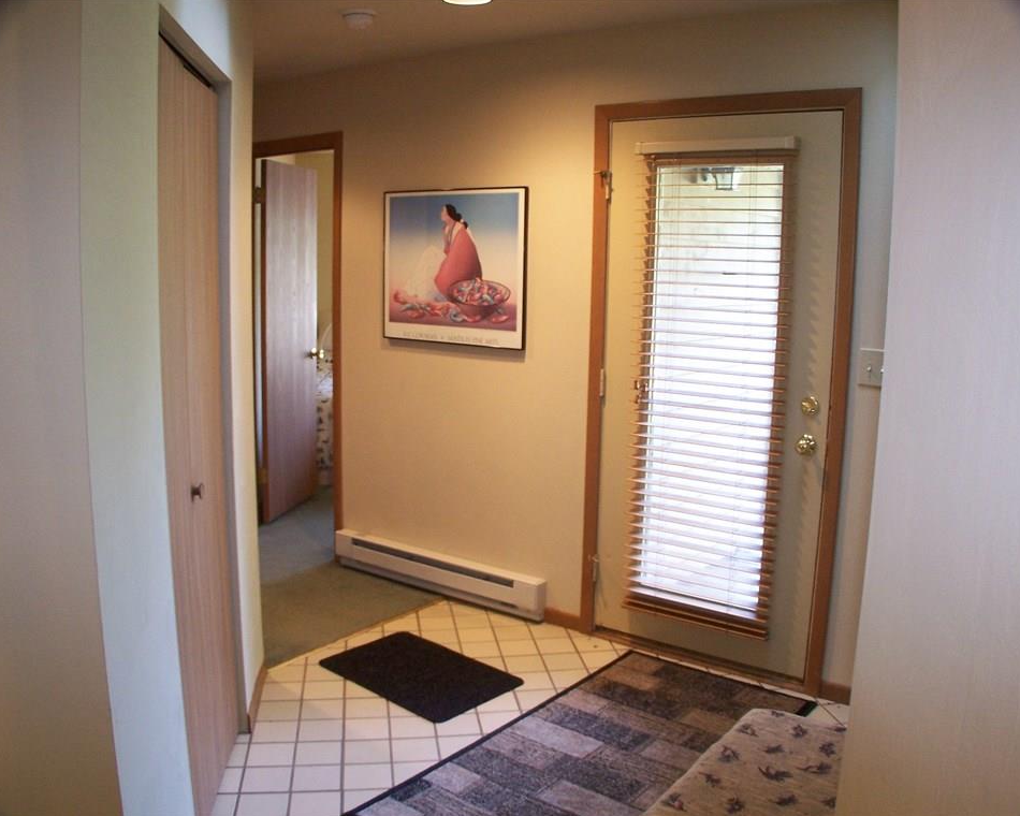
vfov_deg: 37.3
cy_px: 408
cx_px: 527
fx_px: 1208
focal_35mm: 40
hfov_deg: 45.8
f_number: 2.8
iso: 140
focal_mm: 6.3
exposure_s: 1/10
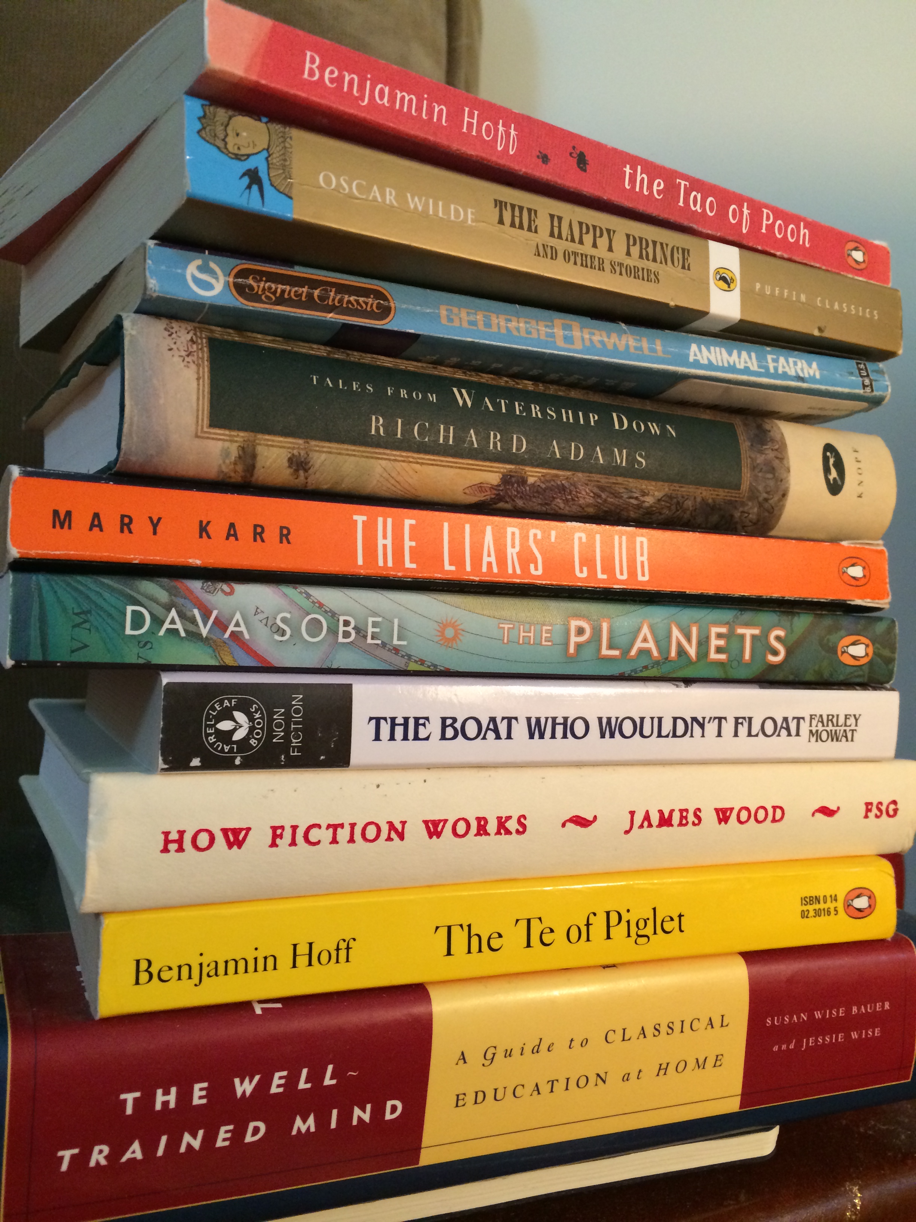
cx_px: 458
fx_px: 1058
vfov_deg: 60.0
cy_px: 611
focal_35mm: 30
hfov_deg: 46.8
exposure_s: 1/30
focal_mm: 4.12
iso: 250
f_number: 2.2
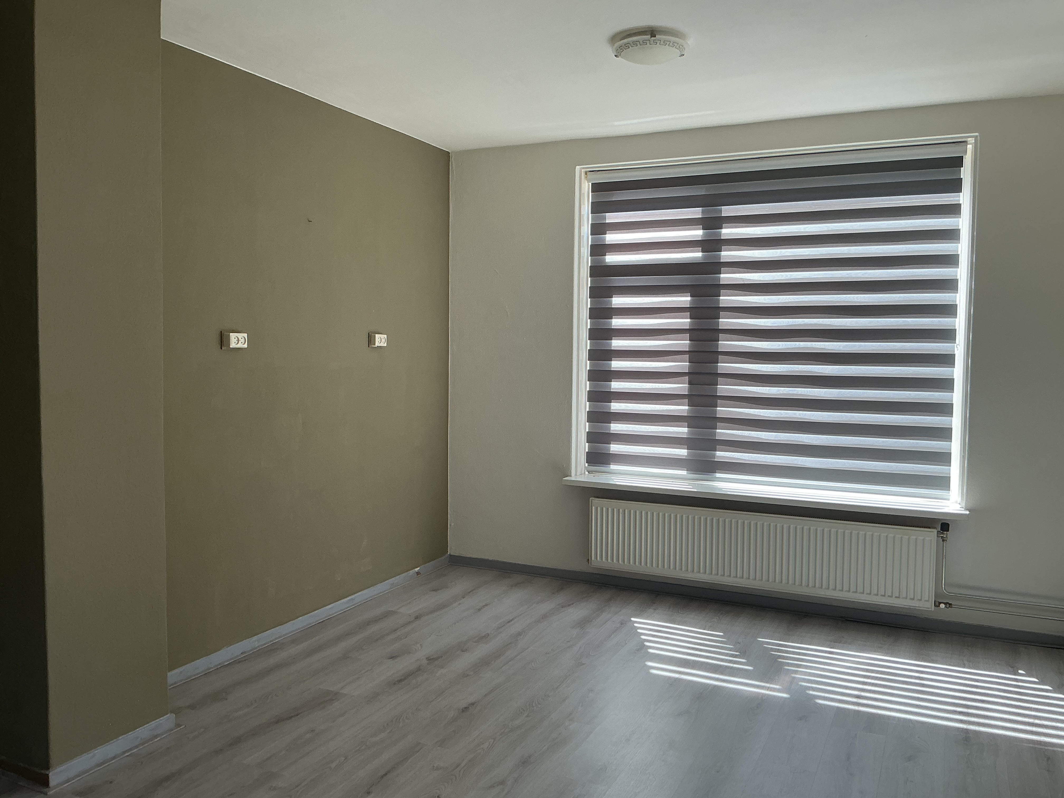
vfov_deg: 48.2
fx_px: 891
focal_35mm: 29
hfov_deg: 61.7
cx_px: 532
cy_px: 399
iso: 40
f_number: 1.8
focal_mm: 3
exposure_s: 1/120
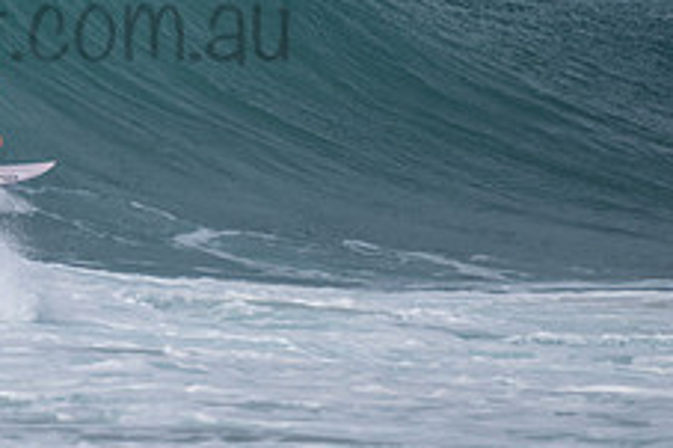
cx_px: -24
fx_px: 25704
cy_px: -7
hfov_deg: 1.5
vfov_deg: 1.0
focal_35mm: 1376
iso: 80
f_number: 5.6
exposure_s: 1/1000
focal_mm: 500
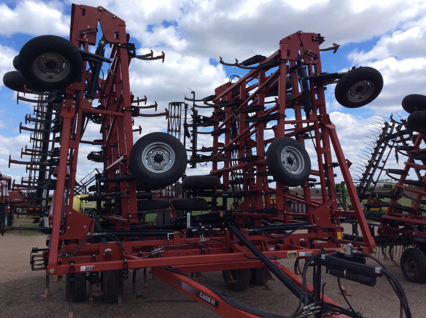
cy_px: 155
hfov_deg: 51.4
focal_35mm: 36
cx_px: 209
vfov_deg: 39.6
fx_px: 442
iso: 32
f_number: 2.4
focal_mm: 3.3
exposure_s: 1/1634
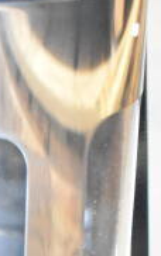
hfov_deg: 6.3
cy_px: 494
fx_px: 1455
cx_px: -83
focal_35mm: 208
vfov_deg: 9.5
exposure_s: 1/40
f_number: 4
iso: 3600
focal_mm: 27
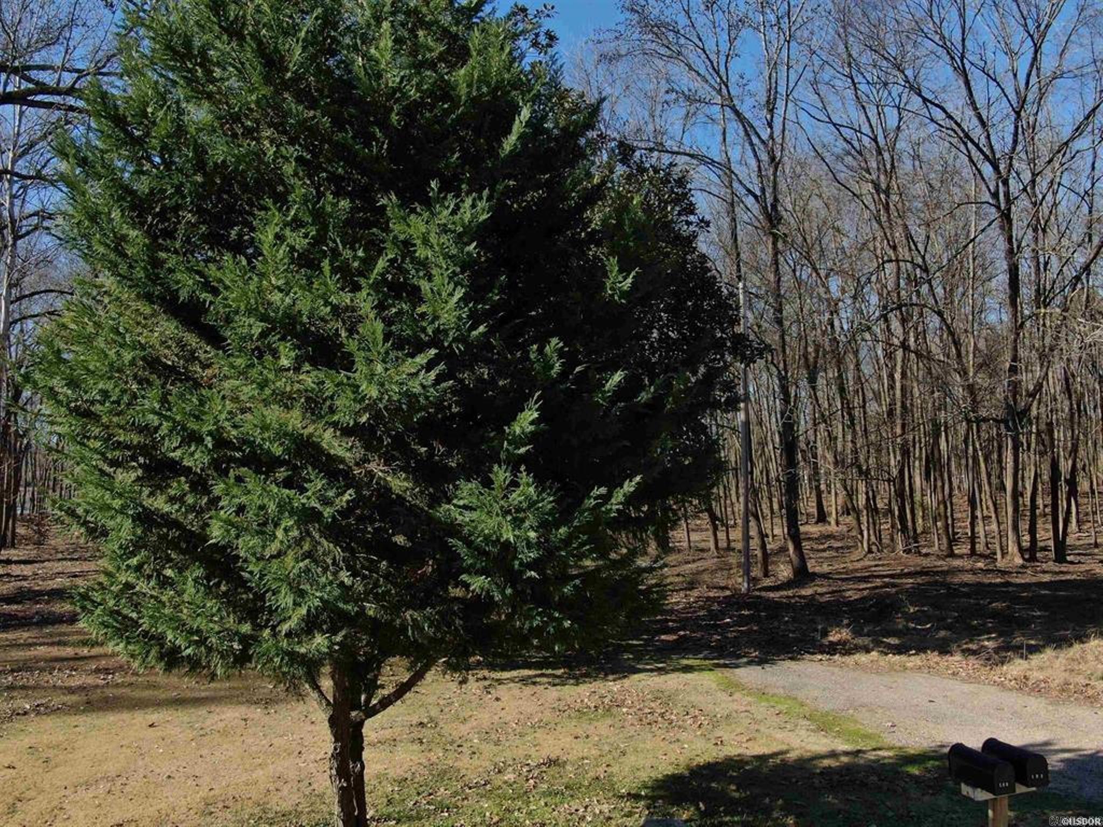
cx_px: 552
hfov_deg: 55.4
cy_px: 414
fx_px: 1052
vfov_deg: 42.9
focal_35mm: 33
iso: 100
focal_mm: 5.57
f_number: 3.2
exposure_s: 1/800
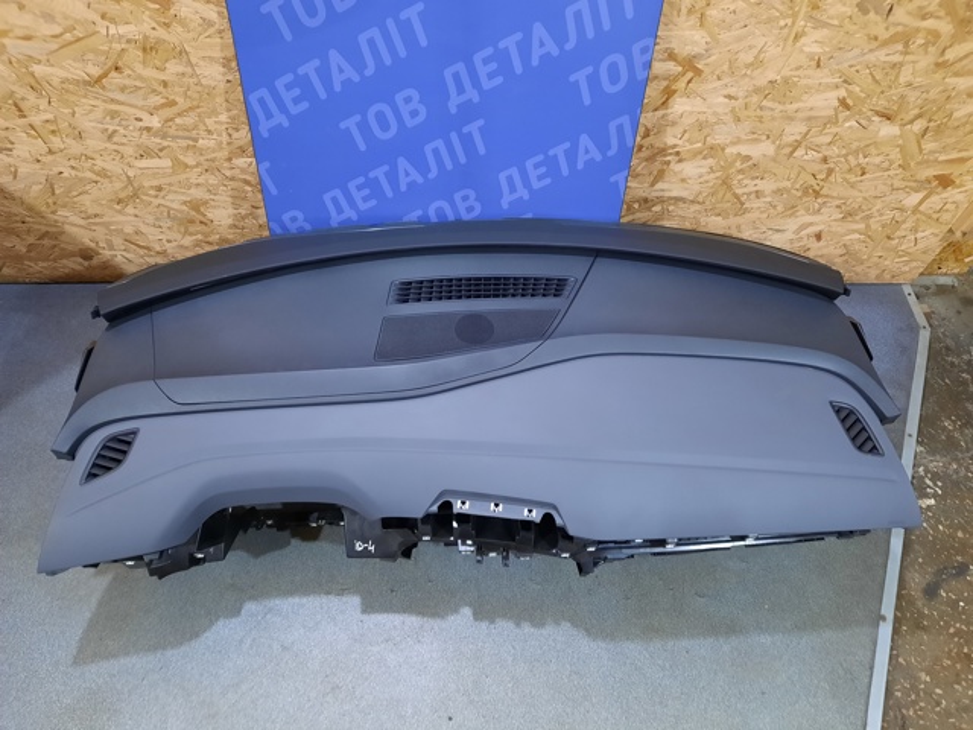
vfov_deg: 54.9
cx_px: 486
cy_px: 365
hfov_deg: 69.4
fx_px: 703
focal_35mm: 25
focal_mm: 4.6
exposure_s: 1/25
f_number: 2
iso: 640
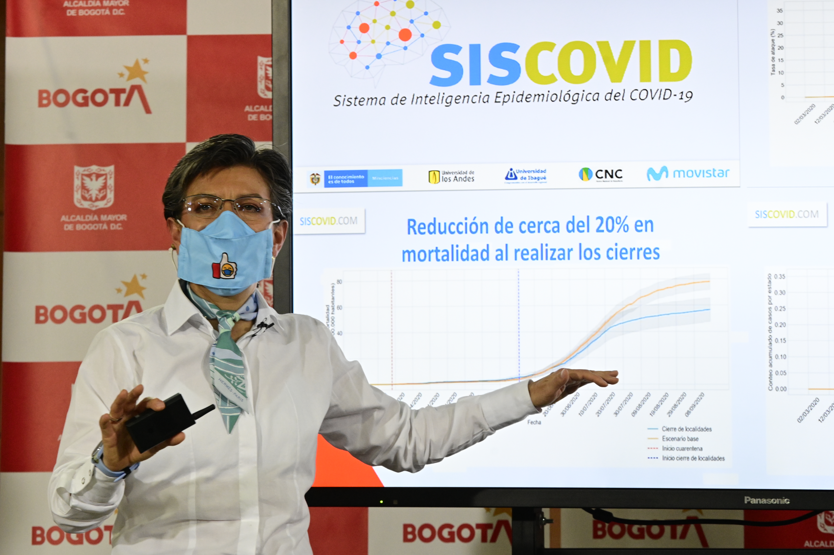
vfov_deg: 9.1
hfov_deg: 13.7
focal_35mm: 150
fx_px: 3473
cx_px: 417
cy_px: 278
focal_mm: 150
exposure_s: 1/200
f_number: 8
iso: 8000
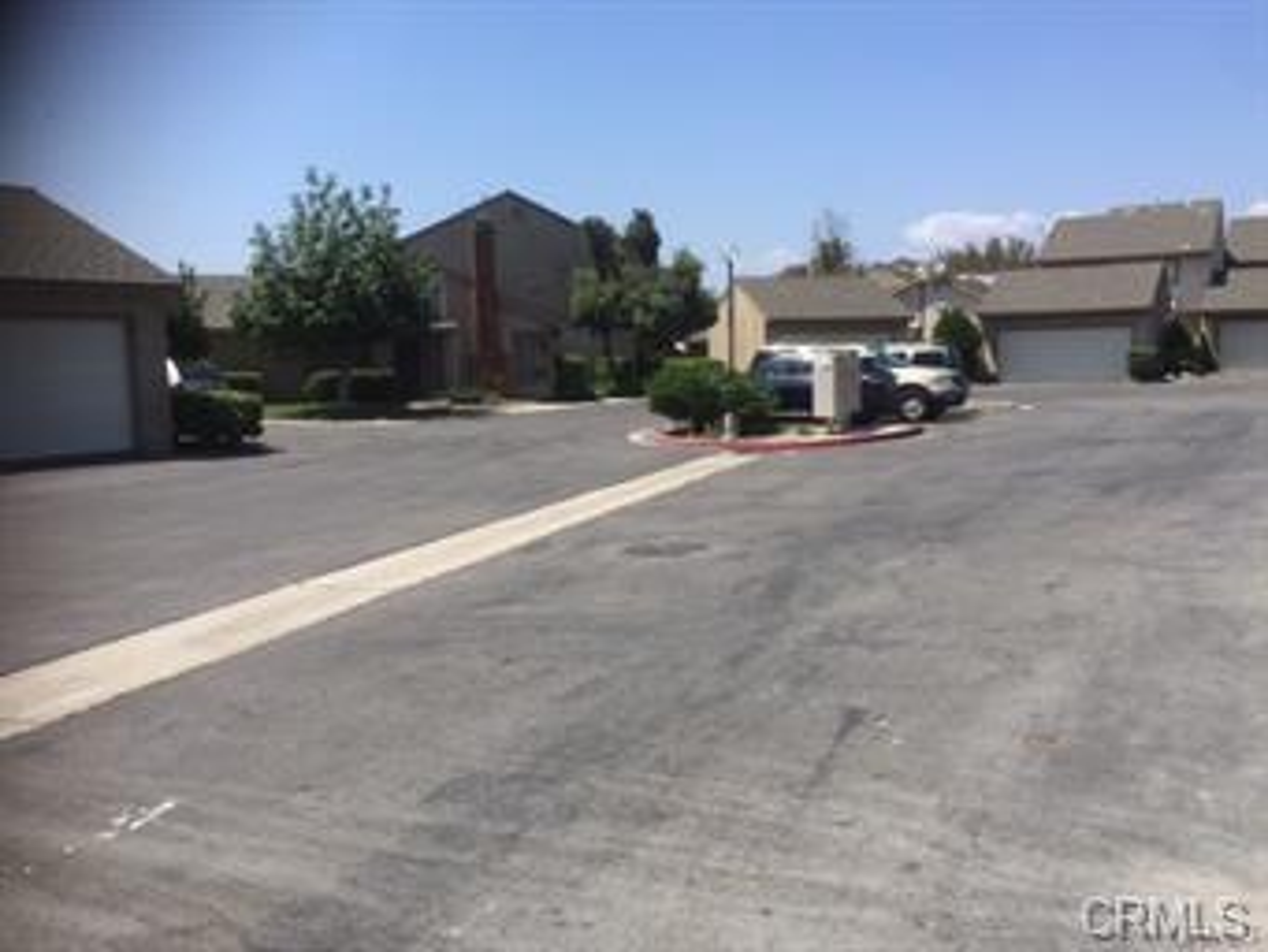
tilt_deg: -4.7
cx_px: 634
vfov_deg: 48.3
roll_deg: +0.4
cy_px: 476
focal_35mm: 29
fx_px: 1063
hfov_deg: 61.6
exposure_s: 1/1980
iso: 32
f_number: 2.2
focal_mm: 4.15
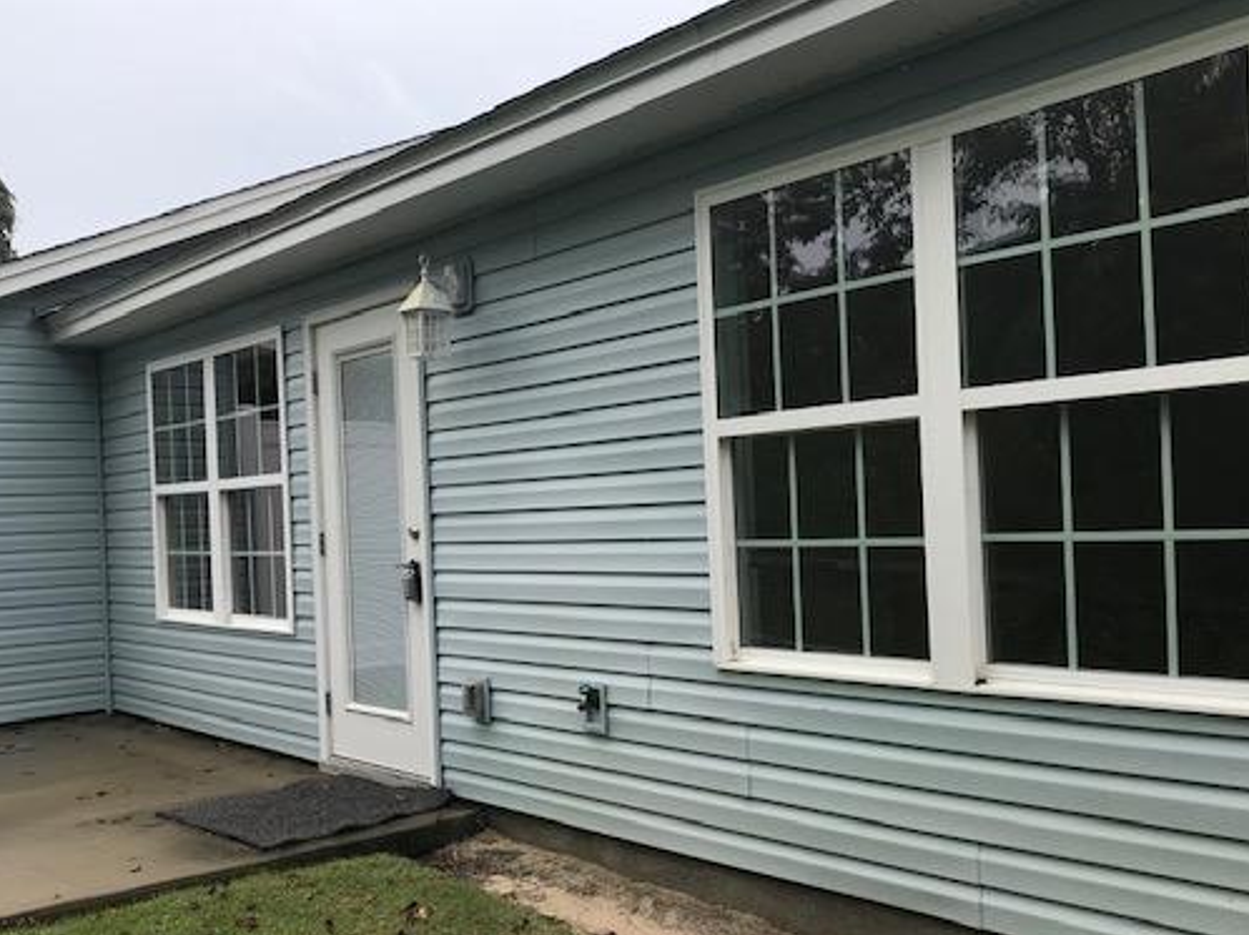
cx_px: 657
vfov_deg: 39.6
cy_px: 516
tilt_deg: +0.1
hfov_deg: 51.4
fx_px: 1298
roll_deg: +1.9
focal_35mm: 36
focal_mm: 3.99
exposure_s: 1/1350
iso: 20
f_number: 1.8
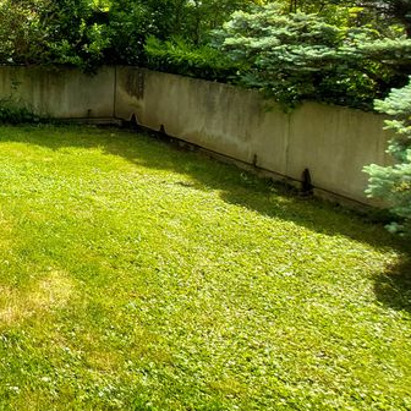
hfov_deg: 27.4
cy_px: 37
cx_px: -214
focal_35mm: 41
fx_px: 551
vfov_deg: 38.0
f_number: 2.2
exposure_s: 1/734
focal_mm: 1.74
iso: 50
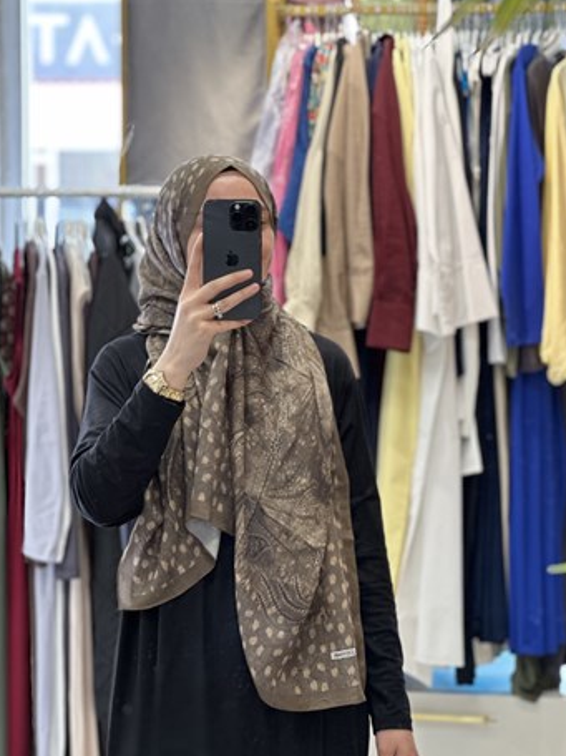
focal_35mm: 88
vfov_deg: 22.3
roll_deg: -0.8
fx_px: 1919
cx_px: 272
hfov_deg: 16.8
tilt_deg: -4.1
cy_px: 402
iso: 160
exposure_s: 1/50
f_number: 2.8
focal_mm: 9
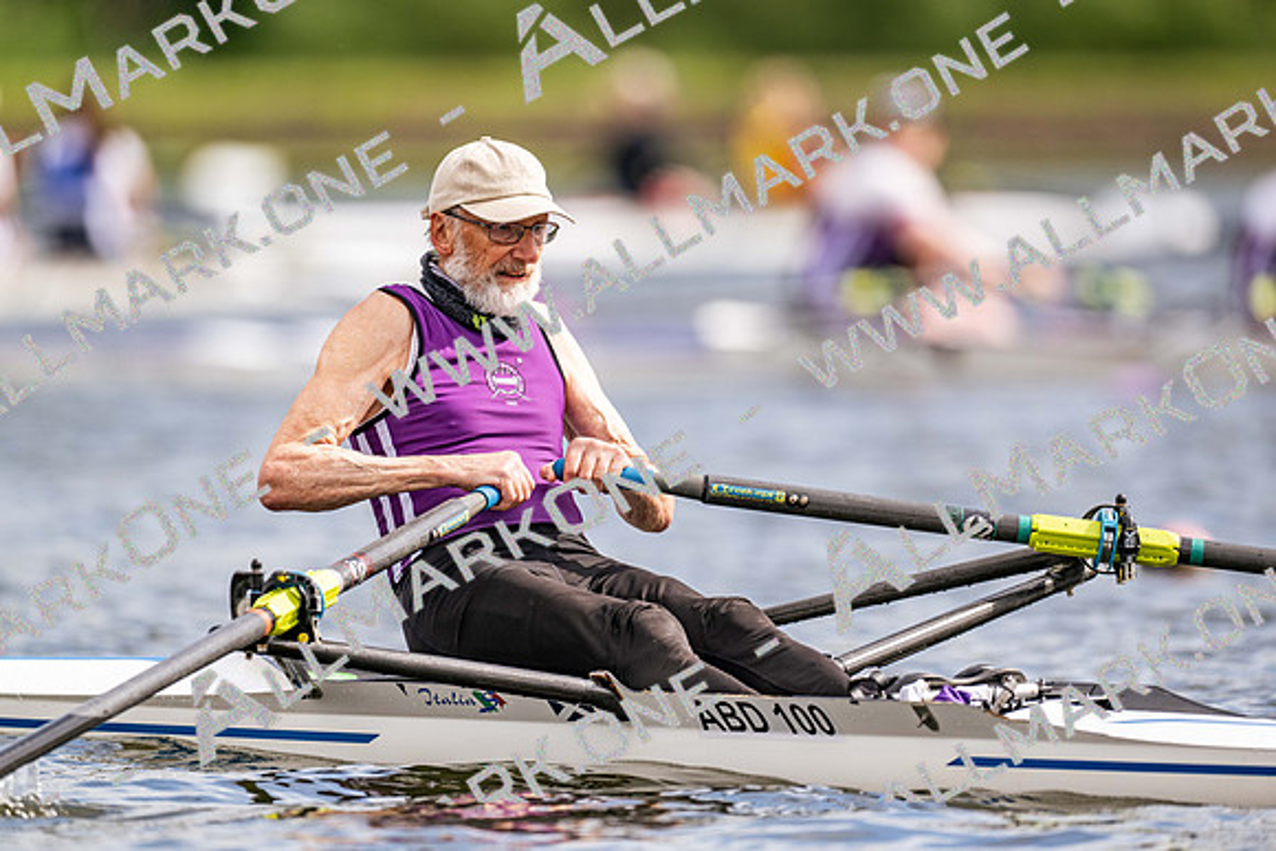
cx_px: 638
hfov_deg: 3.4
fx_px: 21271
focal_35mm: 600
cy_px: 426
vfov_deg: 2.3
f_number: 4
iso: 250
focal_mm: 600
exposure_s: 1/2500
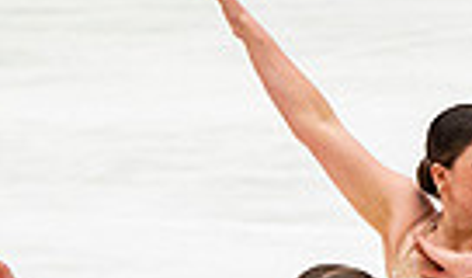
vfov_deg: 1.2
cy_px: 269
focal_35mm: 1019
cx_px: 602
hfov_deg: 2.1
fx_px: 12896
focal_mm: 120
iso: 900
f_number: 4
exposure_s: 1/500
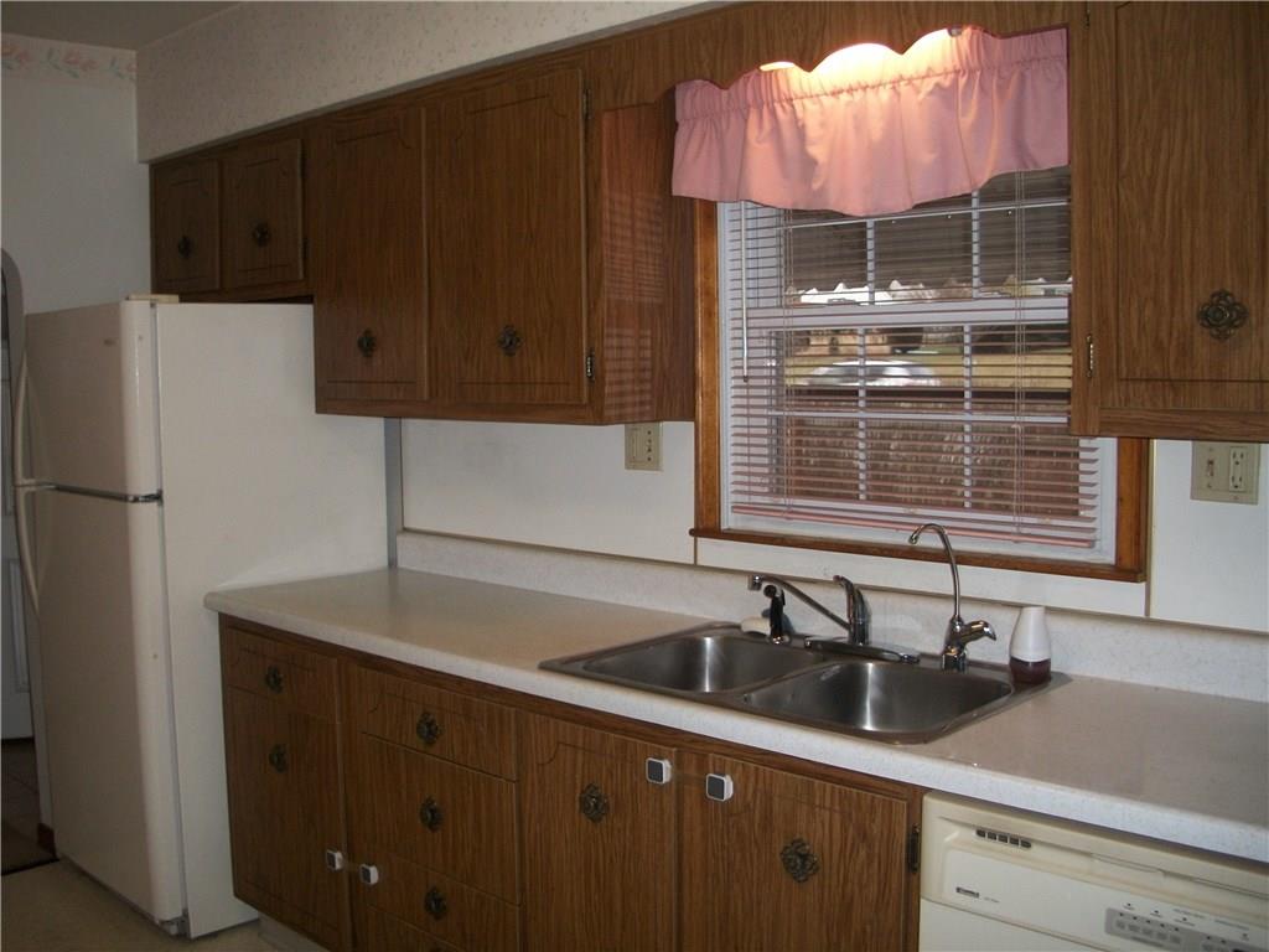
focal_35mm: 35
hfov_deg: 52.6
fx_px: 1283
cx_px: 634
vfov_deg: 40.7
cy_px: 476
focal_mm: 6.3
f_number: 3.1
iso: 160
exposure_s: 1/60
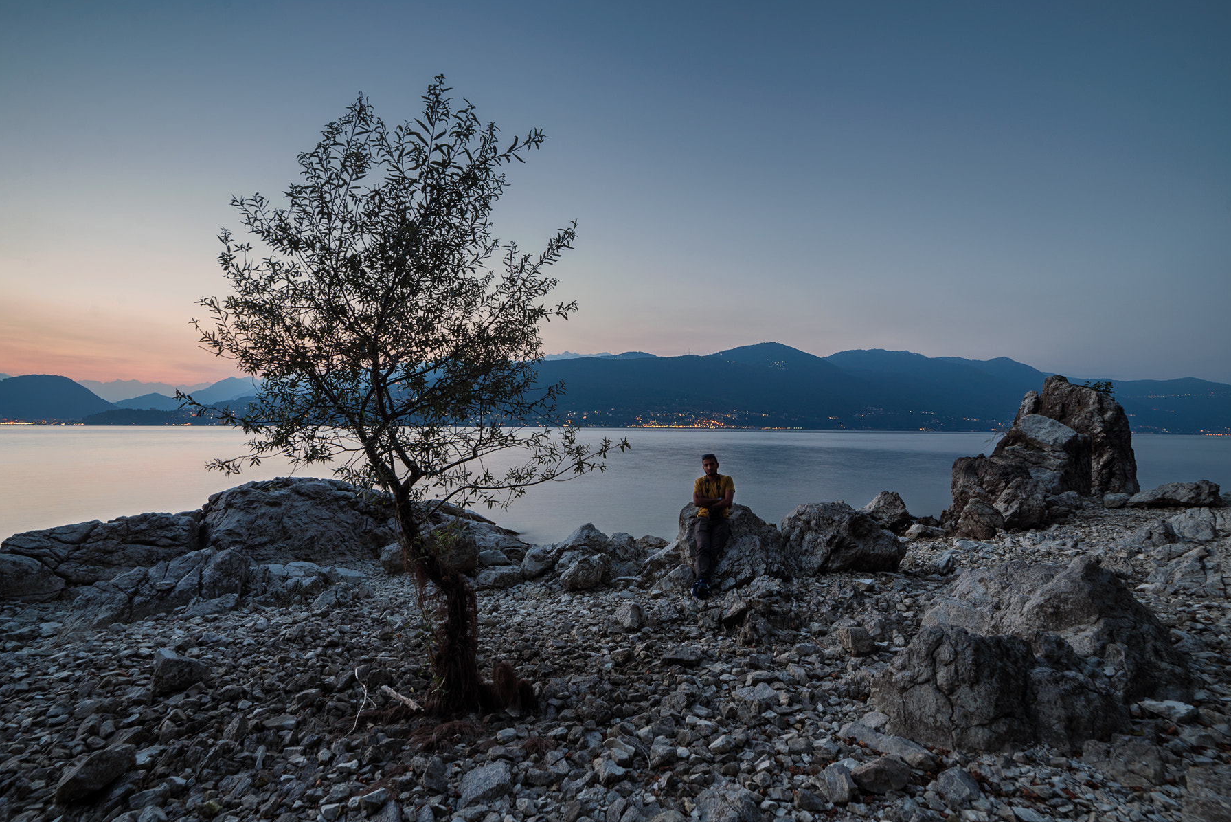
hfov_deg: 96.7
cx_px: 590
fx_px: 547
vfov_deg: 73.6
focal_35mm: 16
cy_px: 451
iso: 100
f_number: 9
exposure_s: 10
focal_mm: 14
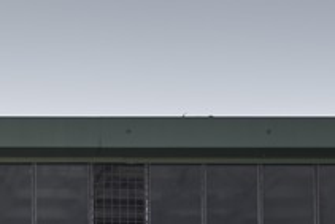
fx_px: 2933
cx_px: -370
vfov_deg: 4.3
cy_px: 420
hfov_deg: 6.3
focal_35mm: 315
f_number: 8
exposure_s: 1/100
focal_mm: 65
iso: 100
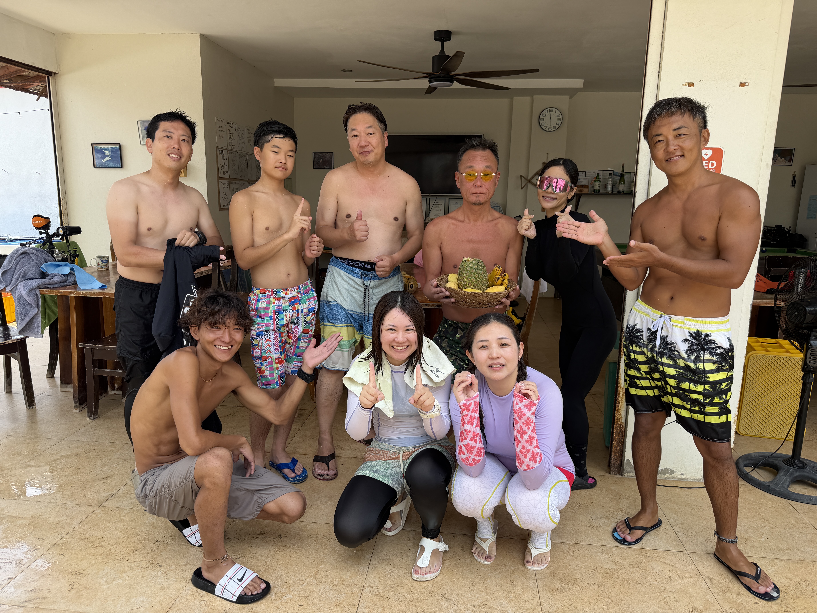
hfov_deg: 71.6
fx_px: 566
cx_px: 408
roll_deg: -1.2
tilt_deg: -11.0
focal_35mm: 24
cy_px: 306
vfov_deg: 56.8
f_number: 1.78
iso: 80
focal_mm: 6.76
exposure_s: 1/521
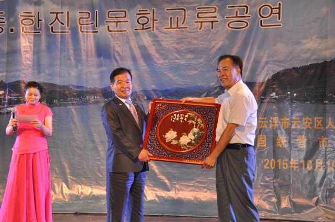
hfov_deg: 35.1
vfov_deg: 23.7
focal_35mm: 57
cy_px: 111
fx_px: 530
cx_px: 168
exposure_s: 1/200
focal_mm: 38
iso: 800
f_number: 6.3
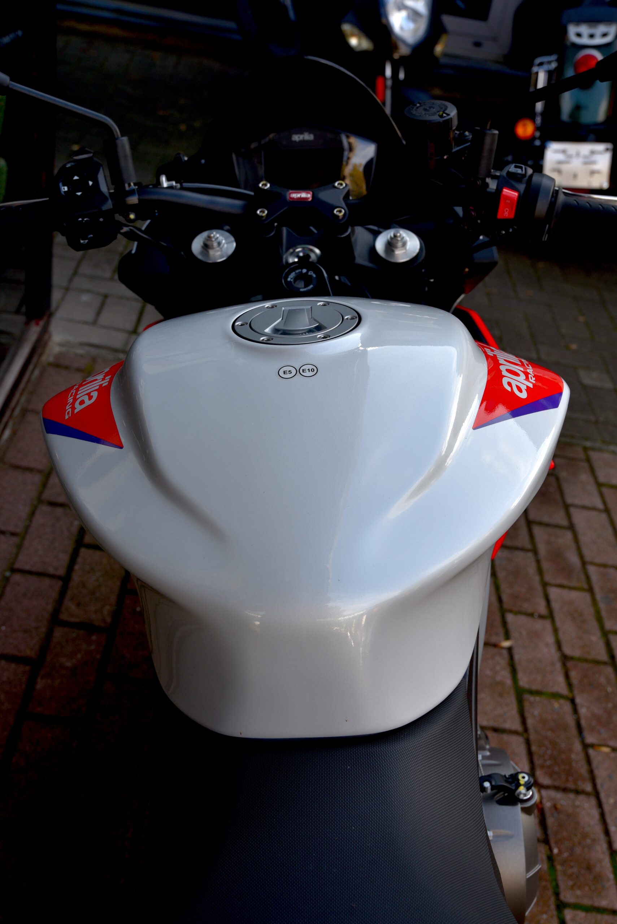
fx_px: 1079
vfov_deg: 46.4
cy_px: 462
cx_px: 308
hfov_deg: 31.9
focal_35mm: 42
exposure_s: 1/200
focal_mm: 42
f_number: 7.1
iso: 200
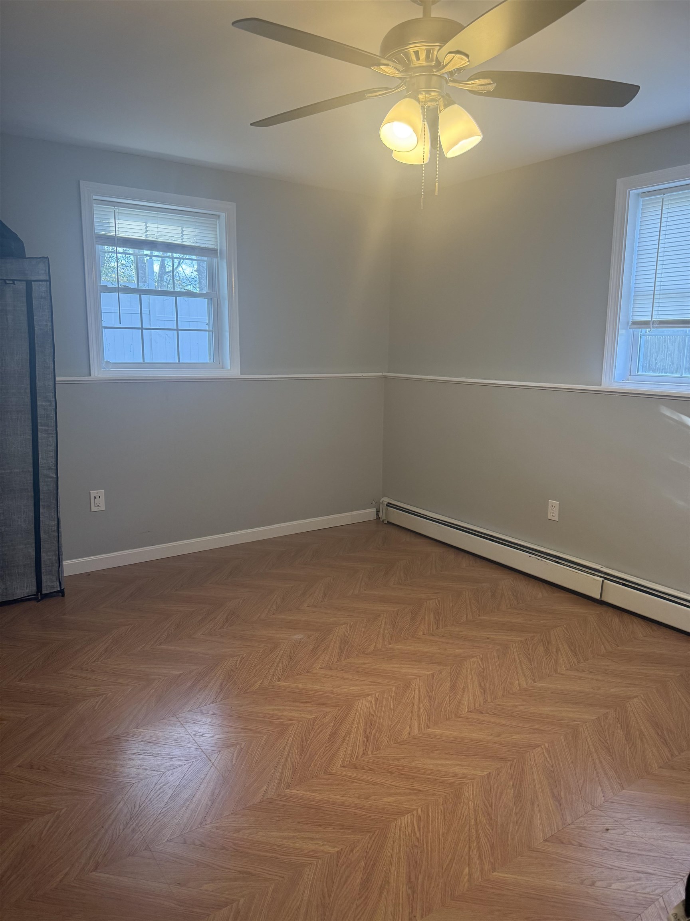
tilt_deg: -9.3
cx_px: 345
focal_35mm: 24
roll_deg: -1.8
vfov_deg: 71.6
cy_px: 460
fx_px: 638
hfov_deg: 56.8
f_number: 1.78
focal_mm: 6.76
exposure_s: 1/104
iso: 200
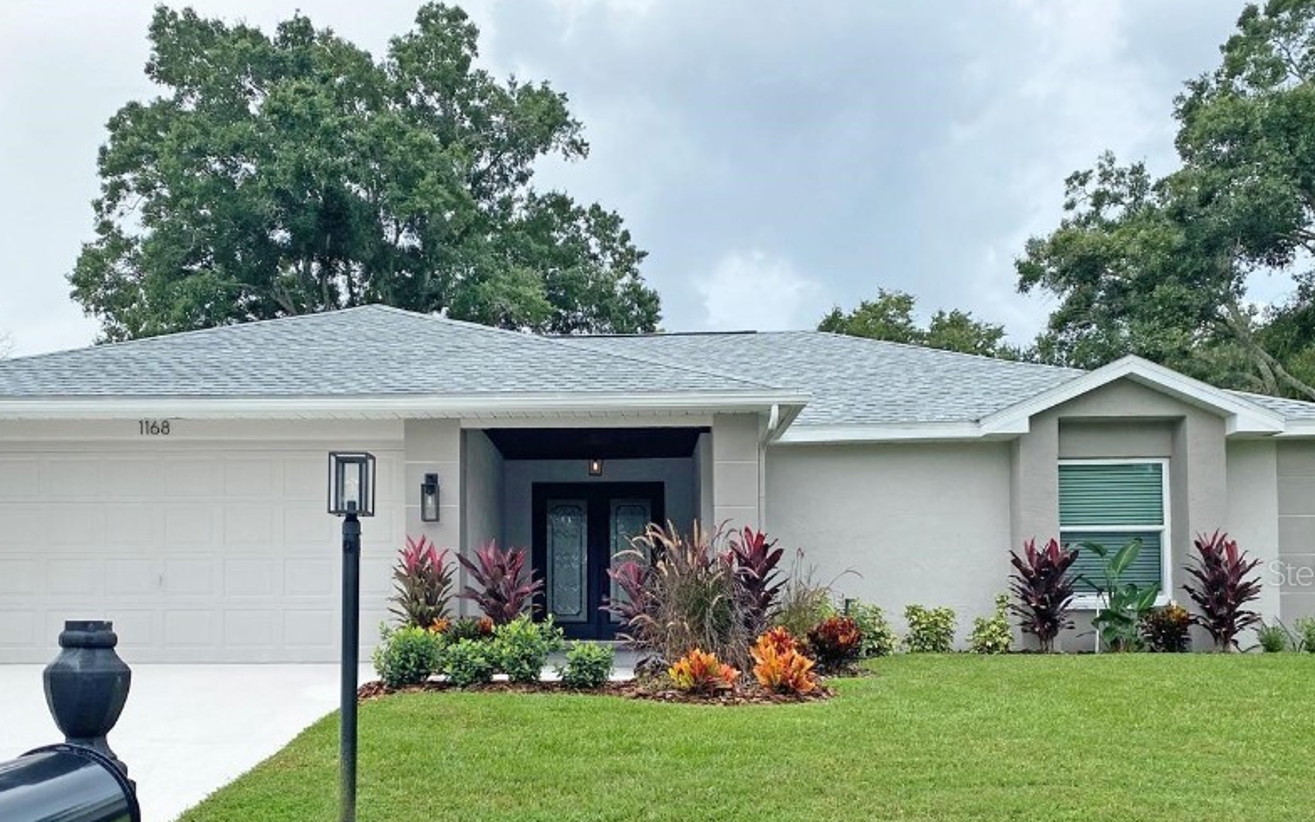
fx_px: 1290
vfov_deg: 34.9
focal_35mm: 36
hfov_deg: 53.8
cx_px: 567
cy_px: 572
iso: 32
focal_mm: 4.25
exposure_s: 1/2141
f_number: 1.8
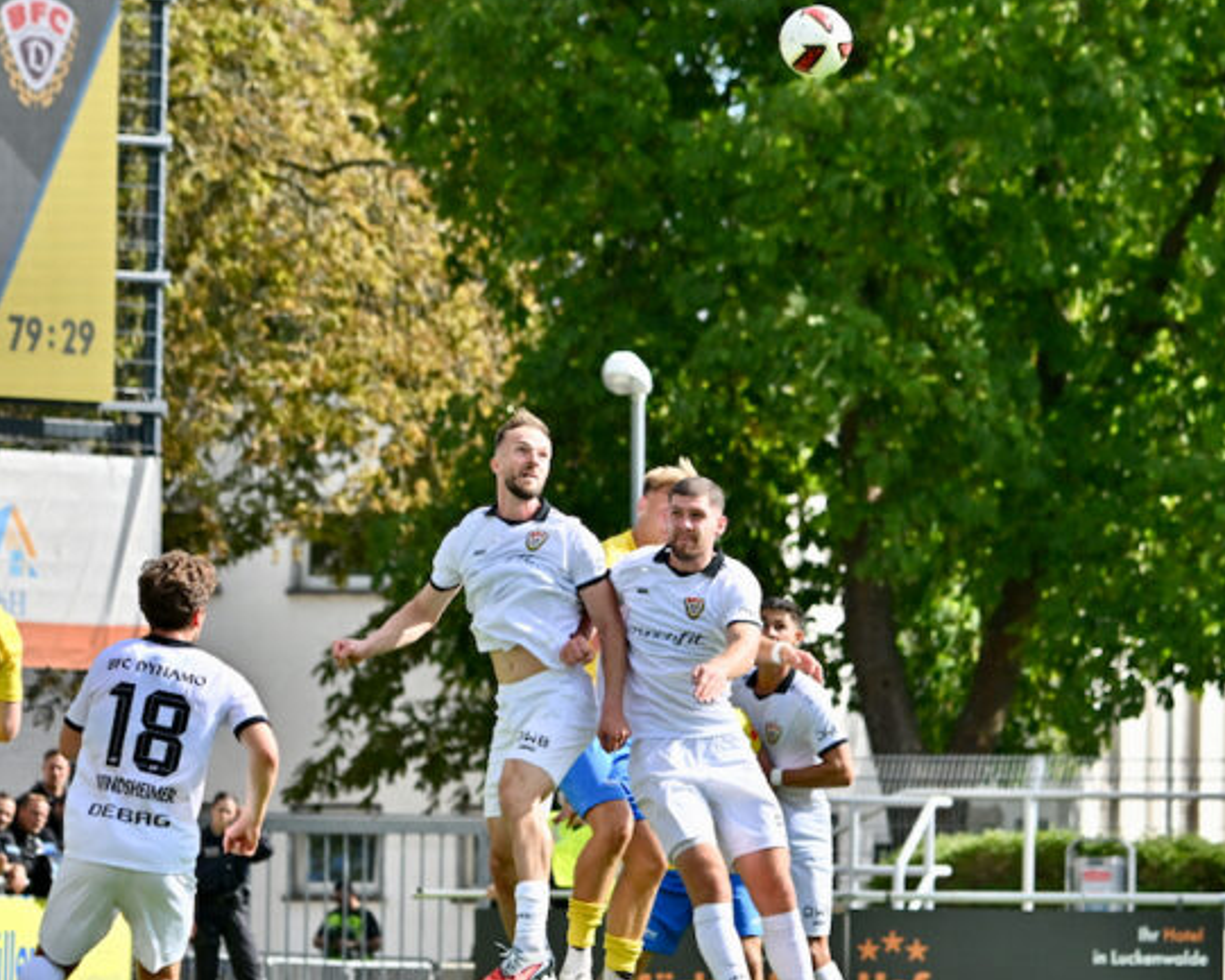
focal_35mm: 311
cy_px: 635
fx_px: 11277
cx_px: 777
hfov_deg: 6.2
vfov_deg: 5.0
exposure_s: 1/2000
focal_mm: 175
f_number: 5
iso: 400
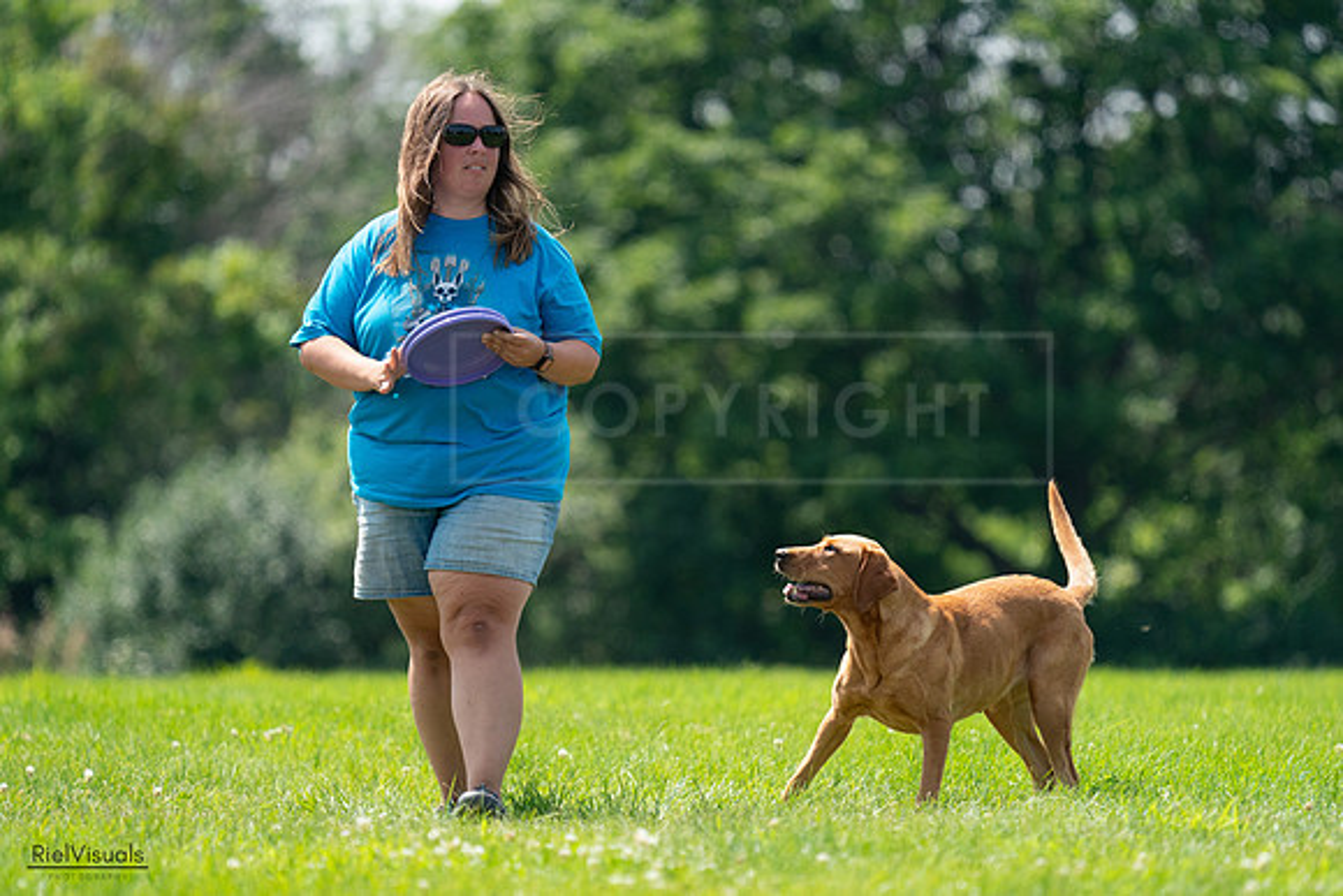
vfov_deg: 3.3
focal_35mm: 422
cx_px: 672
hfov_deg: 4.9
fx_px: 15746
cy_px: 448
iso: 1600
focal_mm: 422
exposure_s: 1/3200
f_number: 6.3
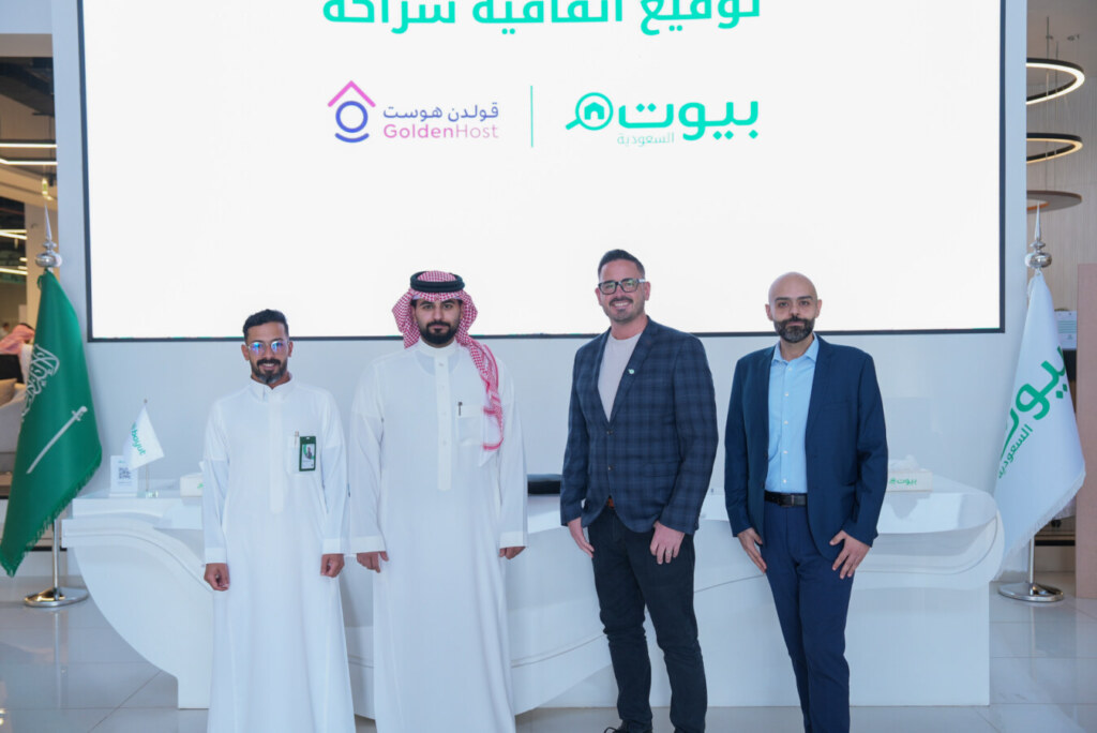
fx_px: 1006
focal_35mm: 33
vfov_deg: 40.0
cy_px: 366
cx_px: 548
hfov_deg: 57.2
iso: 250
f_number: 3.2
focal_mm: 33
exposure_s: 1/80
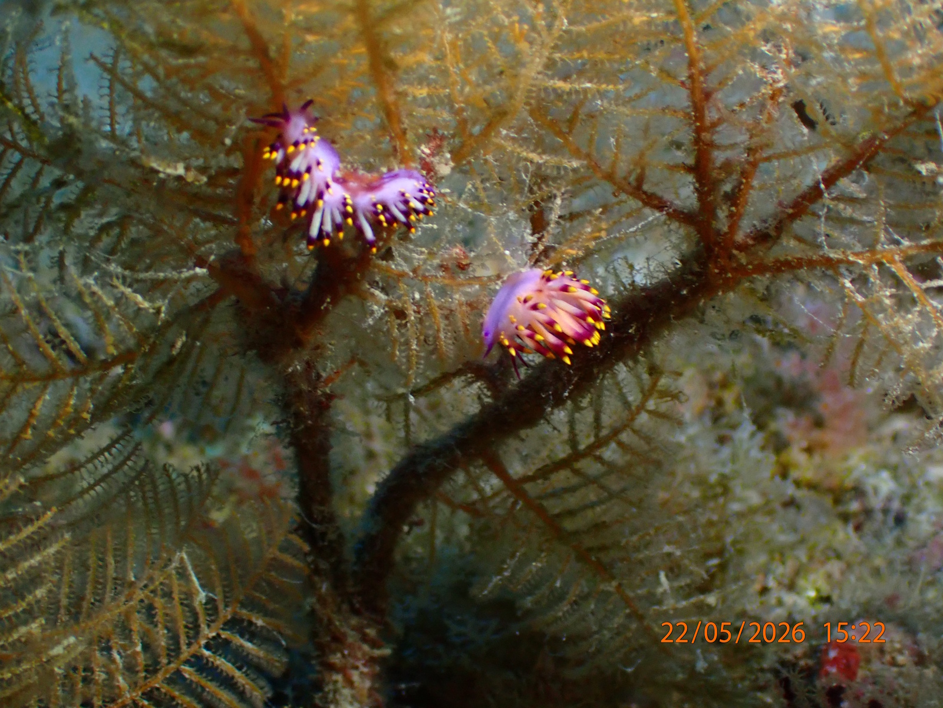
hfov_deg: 22.3
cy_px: 354
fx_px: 2397
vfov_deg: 16.8
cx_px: 472
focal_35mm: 88
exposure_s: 1/80
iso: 800
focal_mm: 15.66
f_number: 13
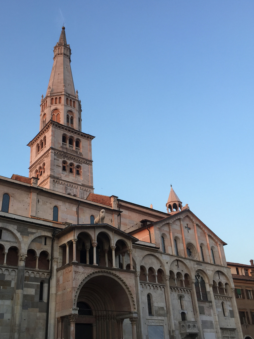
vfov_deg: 53.8
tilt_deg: +27.4
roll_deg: +1.4
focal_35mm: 34
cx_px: 108
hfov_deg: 41.7
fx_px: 333
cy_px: 190
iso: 32
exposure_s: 1/122
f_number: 2.2
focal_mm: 4.15
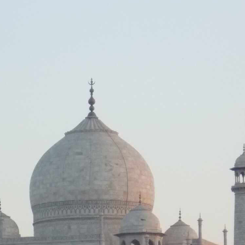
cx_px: 81
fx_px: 1826
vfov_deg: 7.7
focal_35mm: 228
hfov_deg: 7.7
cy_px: 229
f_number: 5.4
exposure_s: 1/200
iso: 400
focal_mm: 16.8
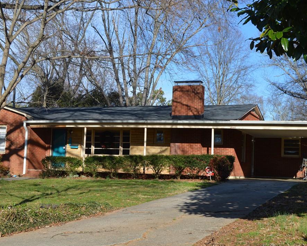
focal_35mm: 55
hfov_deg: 34.2
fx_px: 500
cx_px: 150
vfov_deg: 27.6
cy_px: 123
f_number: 8
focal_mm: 32
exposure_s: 1/250
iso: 100
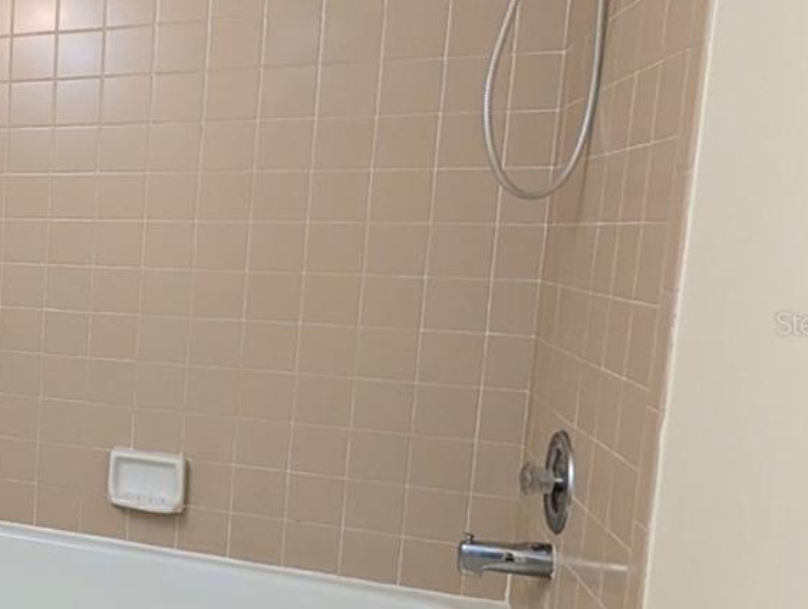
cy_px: 323
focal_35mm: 34
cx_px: -232
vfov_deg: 41.9
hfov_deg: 36.3
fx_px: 795
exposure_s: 1/120
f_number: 1.7
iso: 102
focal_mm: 2.02
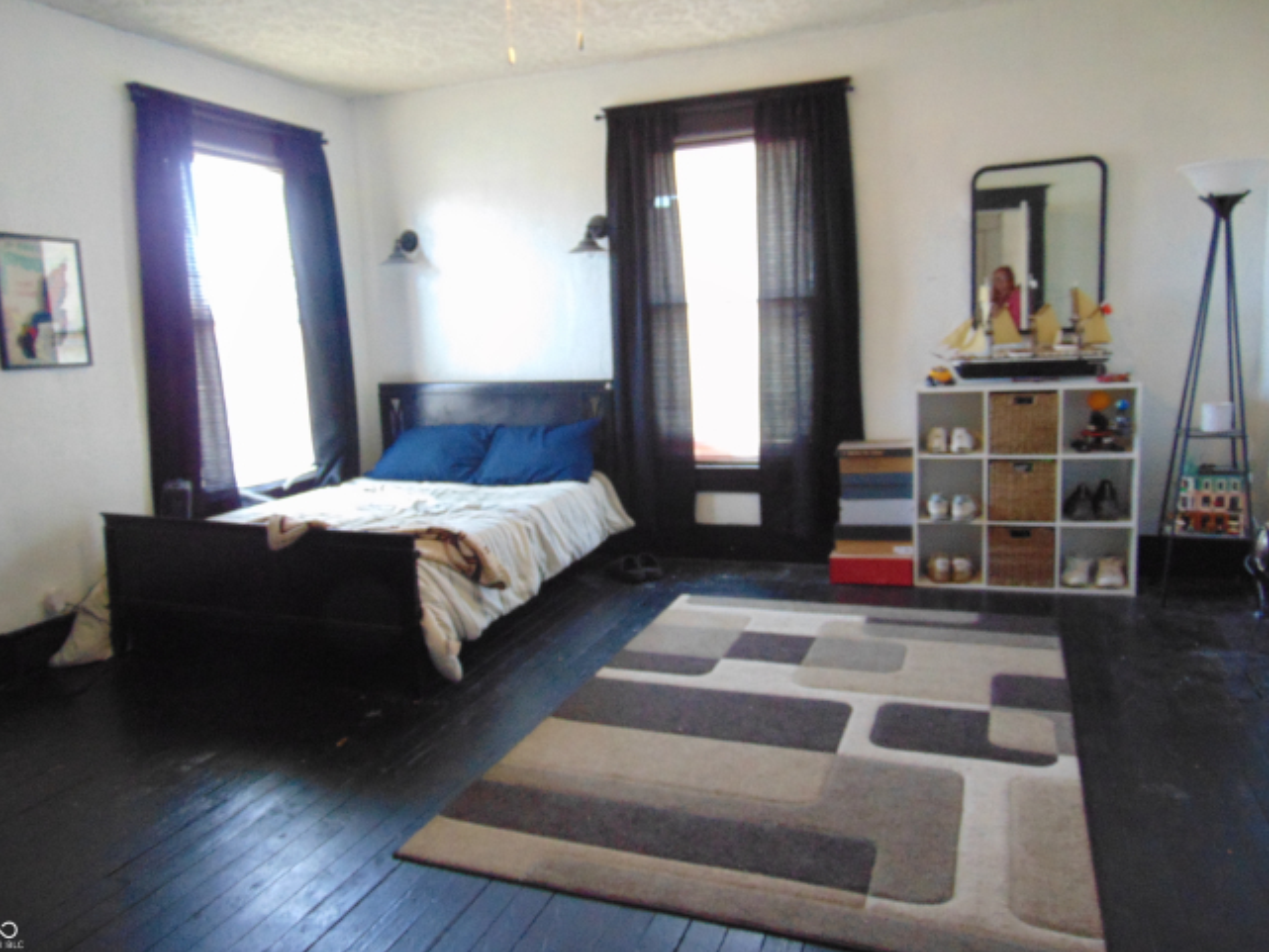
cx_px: 621
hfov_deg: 67.3
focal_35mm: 26
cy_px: 465
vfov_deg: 53.1
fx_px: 953
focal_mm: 4.5
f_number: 3
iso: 400
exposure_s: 1/25
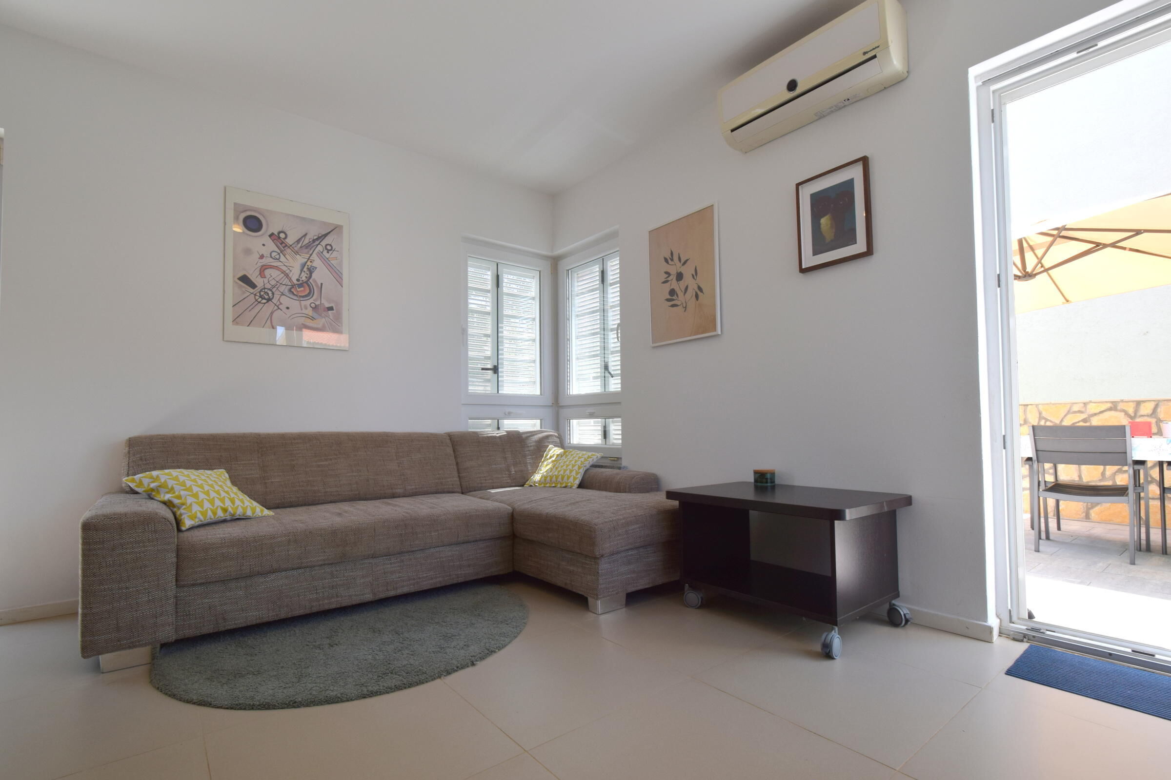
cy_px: 390
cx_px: 586
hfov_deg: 100.4
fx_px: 488
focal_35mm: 15
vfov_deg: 77.3
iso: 200
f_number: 9
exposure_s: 1/80
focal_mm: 10
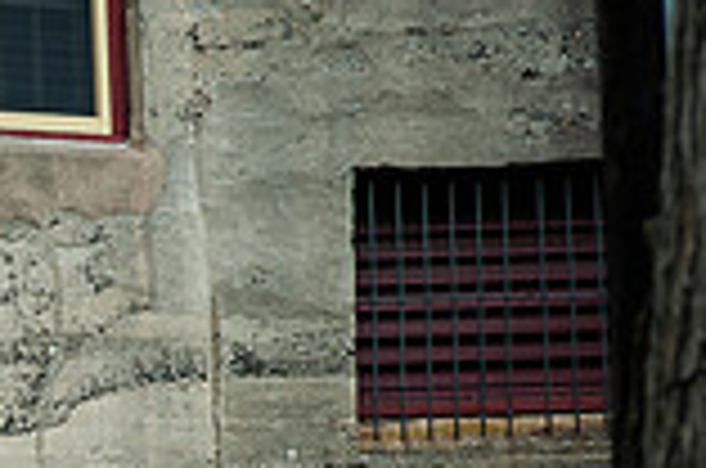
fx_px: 14463
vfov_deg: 1.9
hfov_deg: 2.8
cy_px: 441
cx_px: -535
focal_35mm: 739
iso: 200
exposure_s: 1/1250
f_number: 2.8
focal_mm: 200
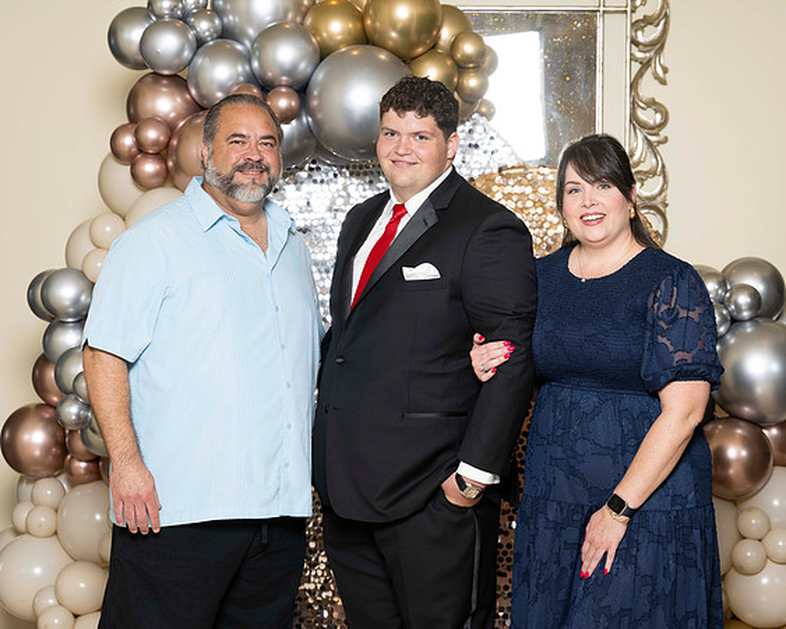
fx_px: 2188
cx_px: 382
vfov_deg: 16.3
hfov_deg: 20.4
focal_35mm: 94
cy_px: 314
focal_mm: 81
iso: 250
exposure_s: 1/200
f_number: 5.6
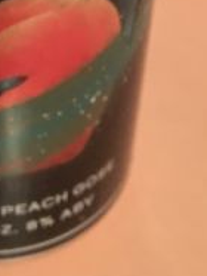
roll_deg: +0.1
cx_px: 1
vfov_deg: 21.0
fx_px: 660
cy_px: -102
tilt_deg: -31.6
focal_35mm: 83
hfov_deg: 17.4
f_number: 2.2
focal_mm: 4.15
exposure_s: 1/15
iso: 500
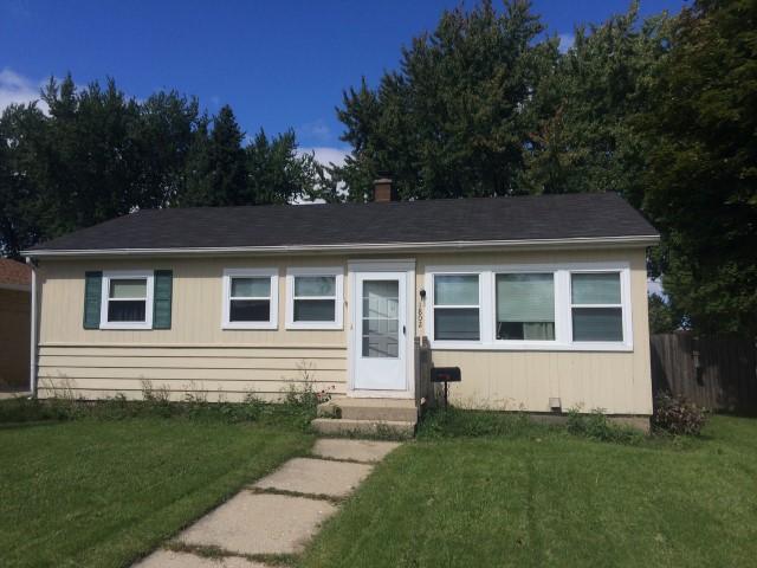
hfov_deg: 60.0
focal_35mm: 30
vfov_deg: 46.8
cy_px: 284
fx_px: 656
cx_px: 378
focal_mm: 4.12
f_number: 2.2
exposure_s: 1/2933
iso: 40
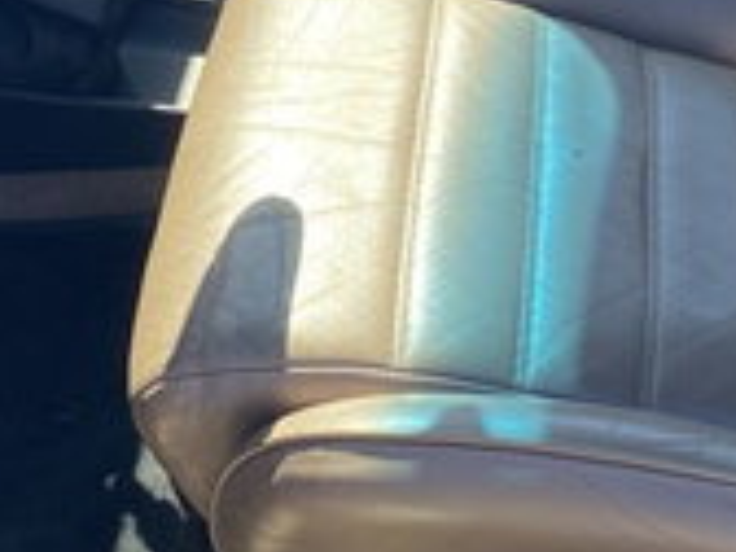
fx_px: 2530
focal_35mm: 119
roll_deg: +0.4
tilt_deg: -30.5
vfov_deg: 12.1
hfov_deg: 16.4
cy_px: -136
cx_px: 622
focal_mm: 4.25
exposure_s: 1/377
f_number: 1.8
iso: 32
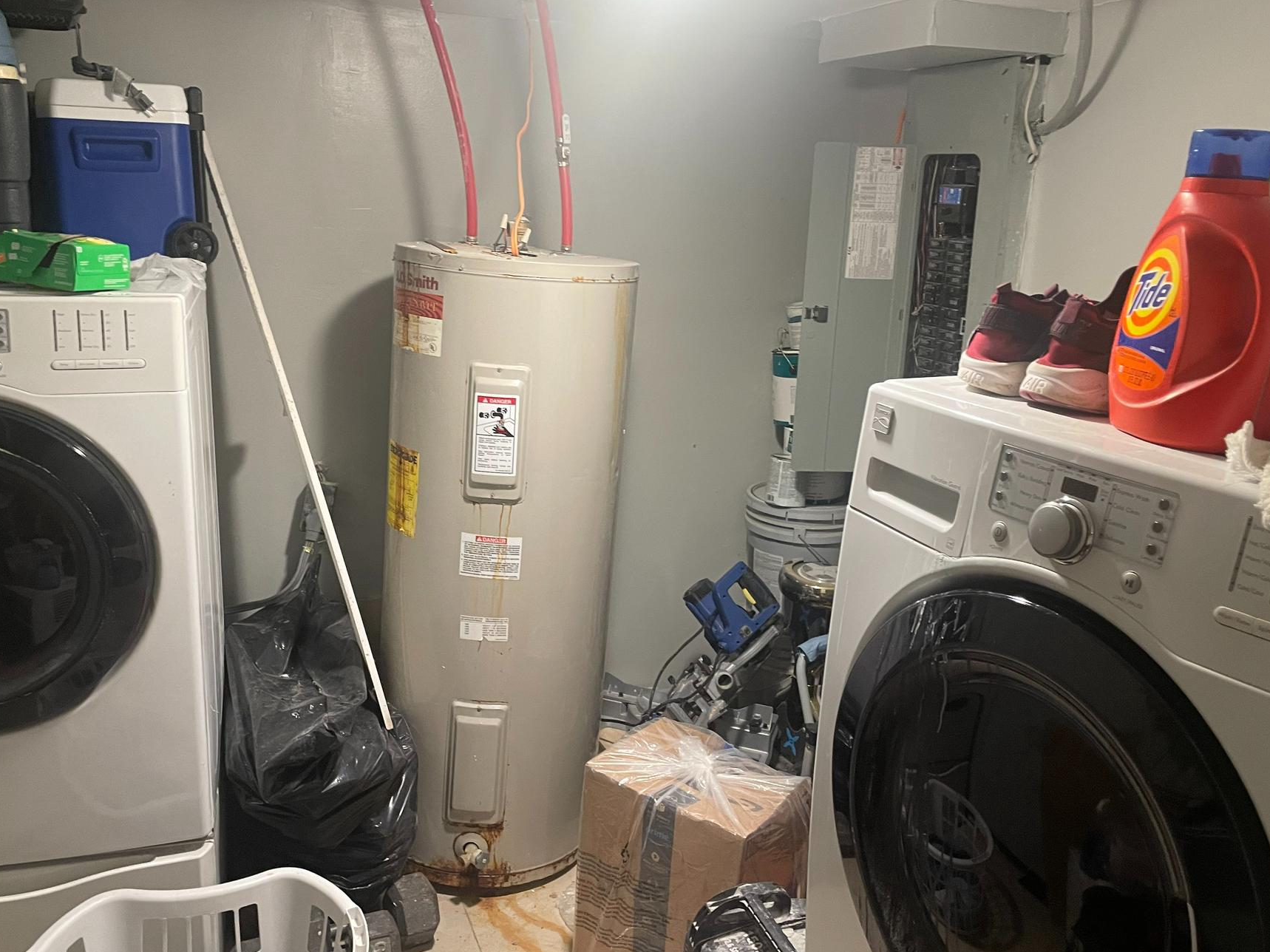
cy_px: 495
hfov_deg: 58.3
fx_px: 1137
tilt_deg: -14.1
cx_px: 618
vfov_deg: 45.4
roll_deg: -2.1
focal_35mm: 31
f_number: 1.6
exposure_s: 1/60
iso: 250
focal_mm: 4.2
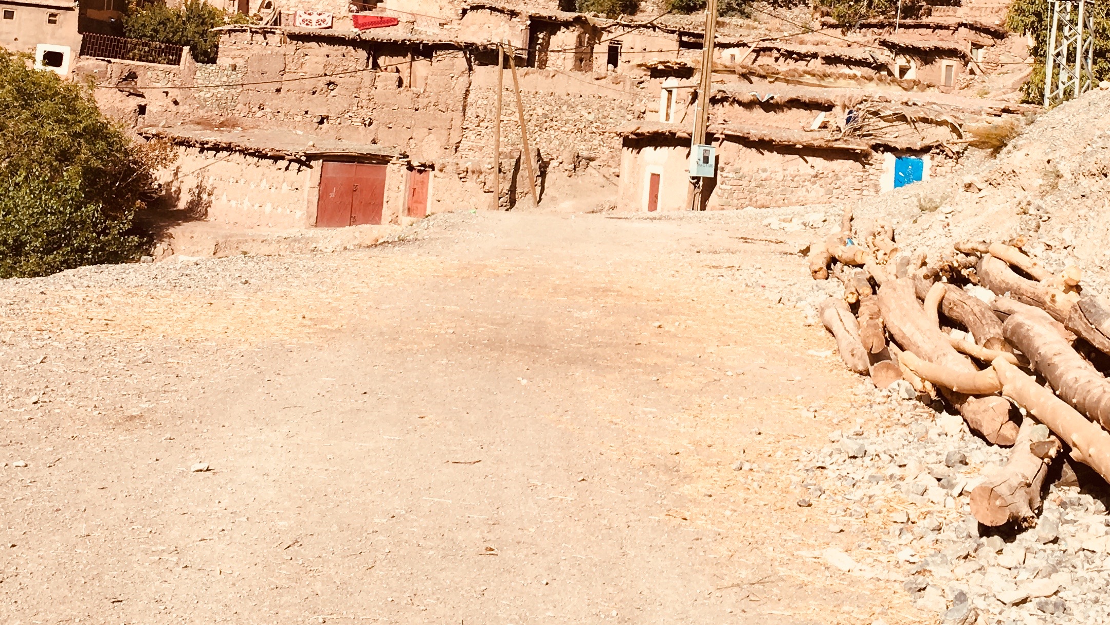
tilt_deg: +4.4
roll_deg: -4.7
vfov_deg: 19.6
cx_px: 674
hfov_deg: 35.3
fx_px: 1737
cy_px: -54
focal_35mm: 59
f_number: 2.2
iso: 25
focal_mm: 4.15
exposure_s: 1/1748
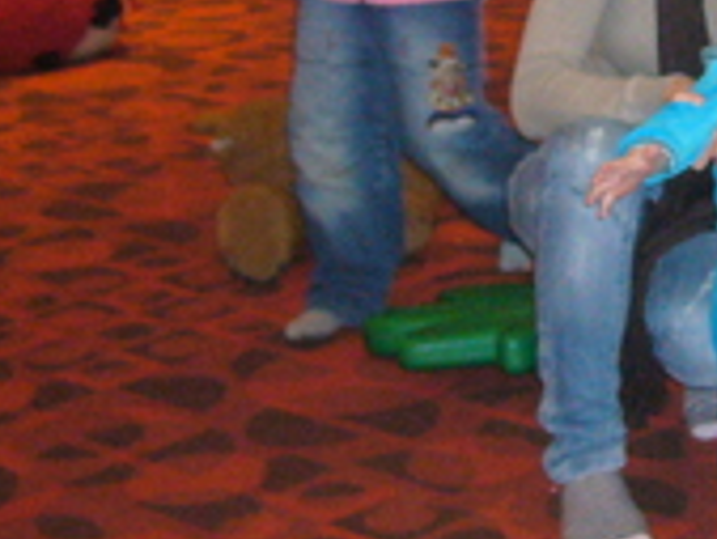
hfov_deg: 16.8
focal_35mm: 114
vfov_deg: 12.9
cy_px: 40
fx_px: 2363
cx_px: 759
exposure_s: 1/60
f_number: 2.8
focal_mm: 5.8
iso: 400
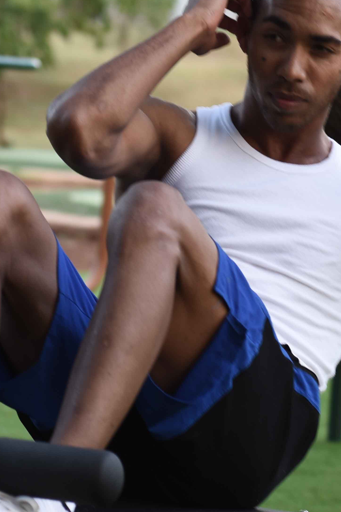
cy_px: 142
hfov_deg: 6.2
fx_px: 3141
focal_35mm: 221
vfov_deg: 9.3
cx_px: 328
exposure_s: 1/60
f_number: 5.6
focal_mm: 80
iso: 200
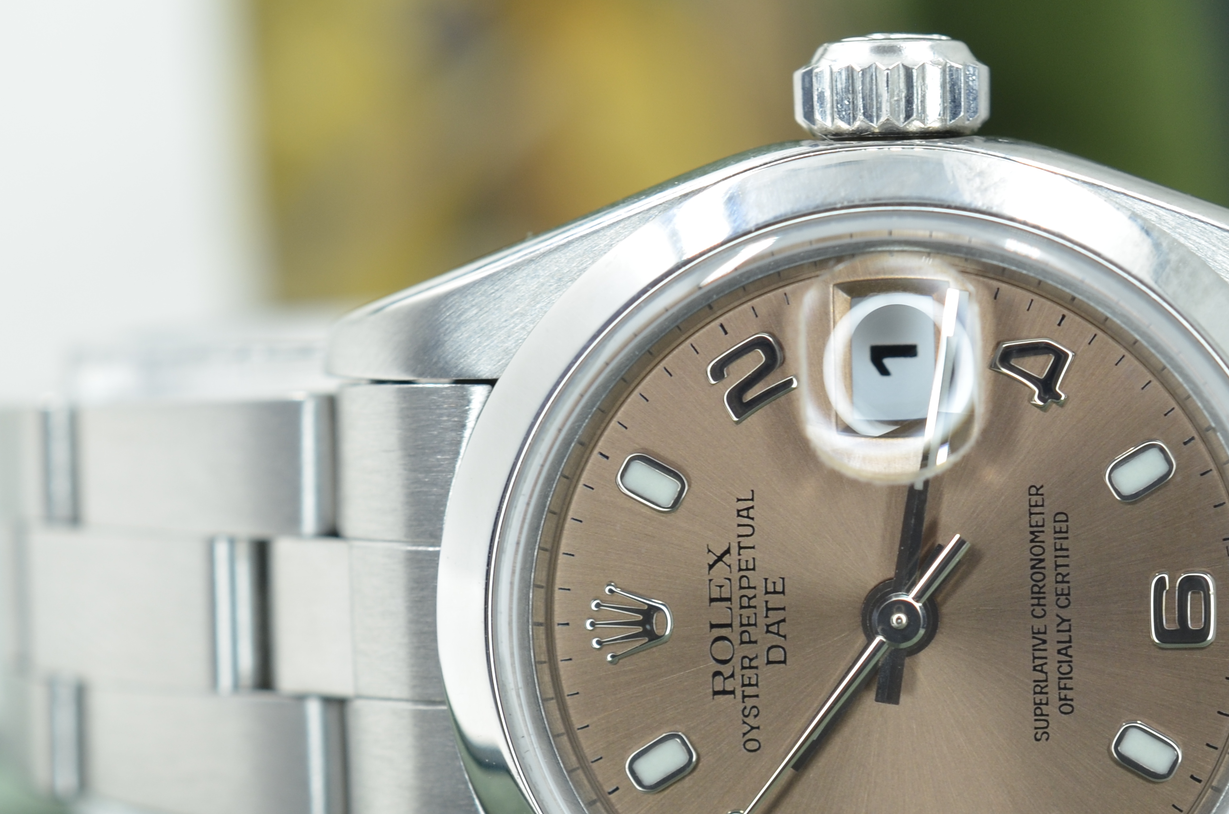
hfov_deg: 17.9
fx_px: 3884
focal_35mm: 114
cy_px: 605
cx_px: 846
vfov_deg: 11.9
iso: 200
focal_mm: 40
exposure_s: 1/50
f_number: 8
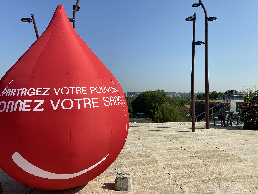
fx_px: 201
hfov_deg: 65.3
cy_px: 95
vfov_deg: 51.4
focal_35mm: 27
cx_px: 126
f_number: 1.8
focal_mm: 4.25
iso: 32
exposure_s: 1/3731
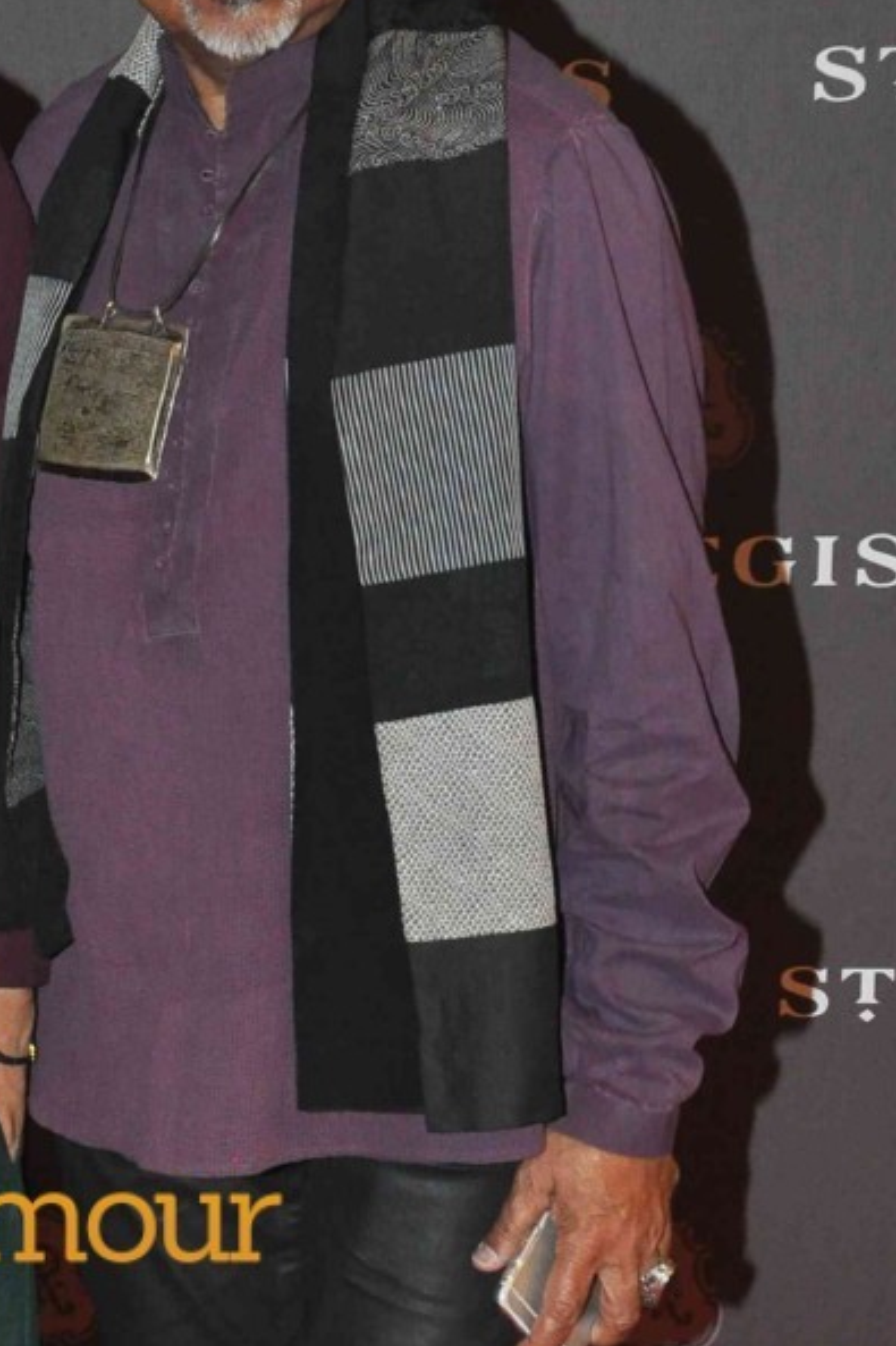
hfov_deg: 10.1
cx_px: -166
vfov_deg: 15.4
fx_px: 4978
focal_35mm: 133
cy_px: 772
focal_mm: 35
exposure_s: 1/160
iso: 1000
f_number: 10
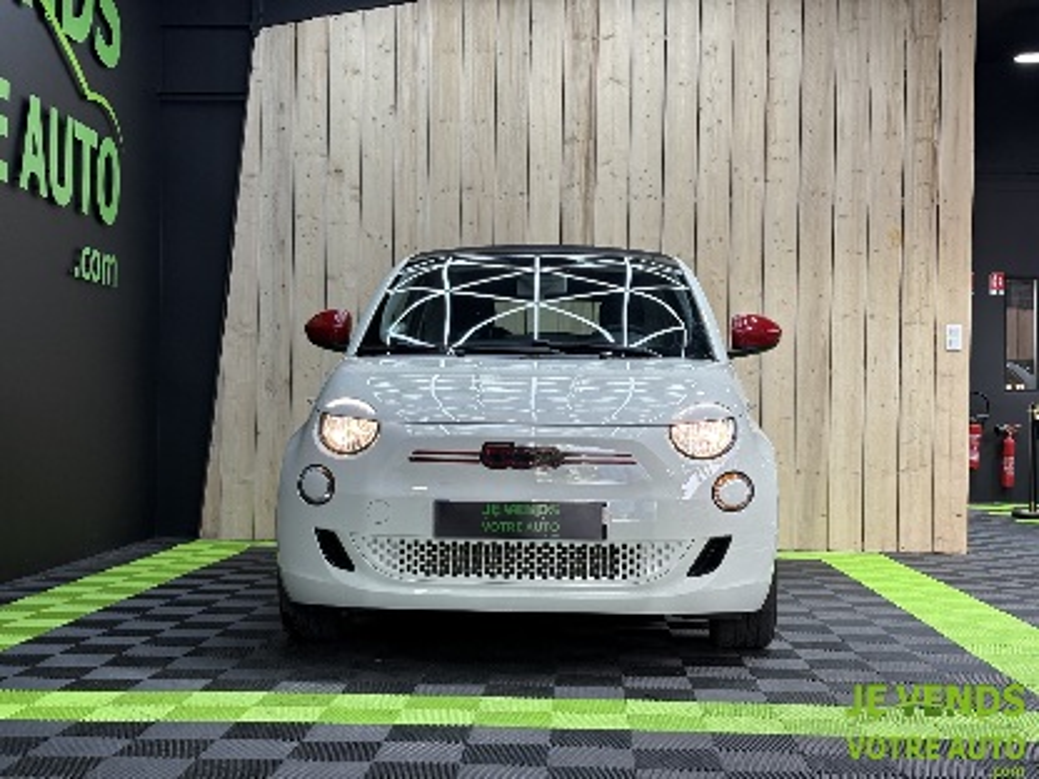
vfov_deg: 28.0
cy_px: 390
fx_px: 1561
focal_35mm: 52
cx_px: 520
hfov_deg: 36.8
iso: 25
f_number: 1.6
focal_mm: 5.96
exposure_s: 1/145
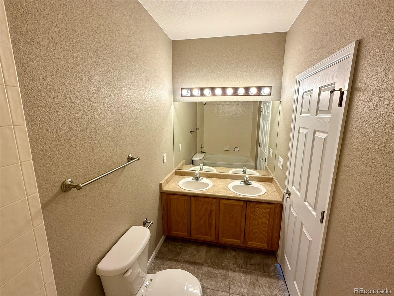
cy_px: 148
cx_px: 197
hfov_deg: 102.1
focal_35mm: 14
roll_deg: -3.1
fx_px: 159
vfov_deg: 85.7
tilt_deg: -10.9
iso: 125
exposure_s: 1/120
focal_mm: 2.22
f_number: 2.2
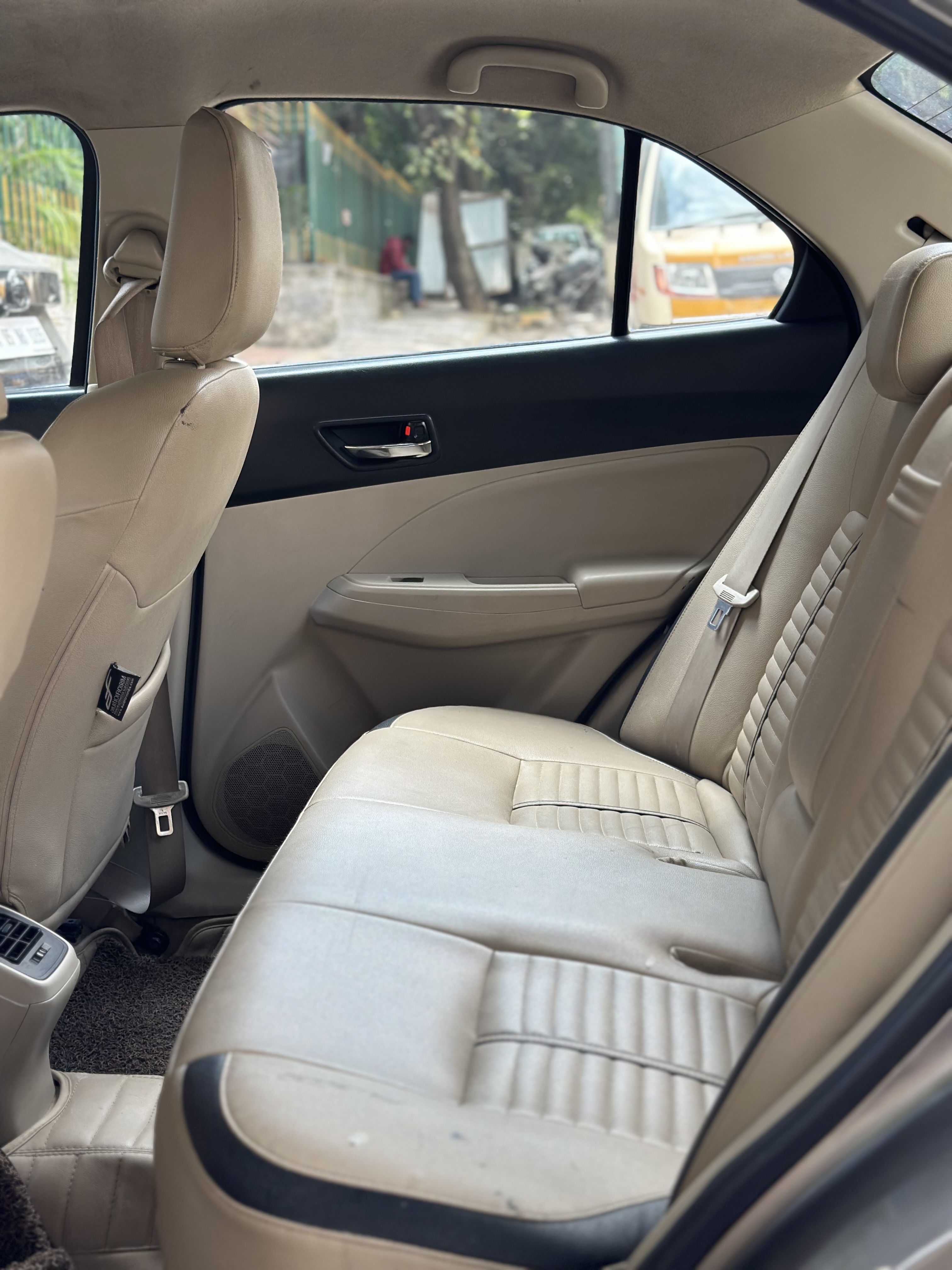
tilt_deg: -10.4
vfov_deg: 39.7
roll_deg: +0.1
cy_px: 635
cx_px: 476
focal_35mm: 48
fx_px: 1760
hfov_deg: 30.3
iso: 80
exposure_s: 1/247
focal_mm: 6.86
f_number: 1.78
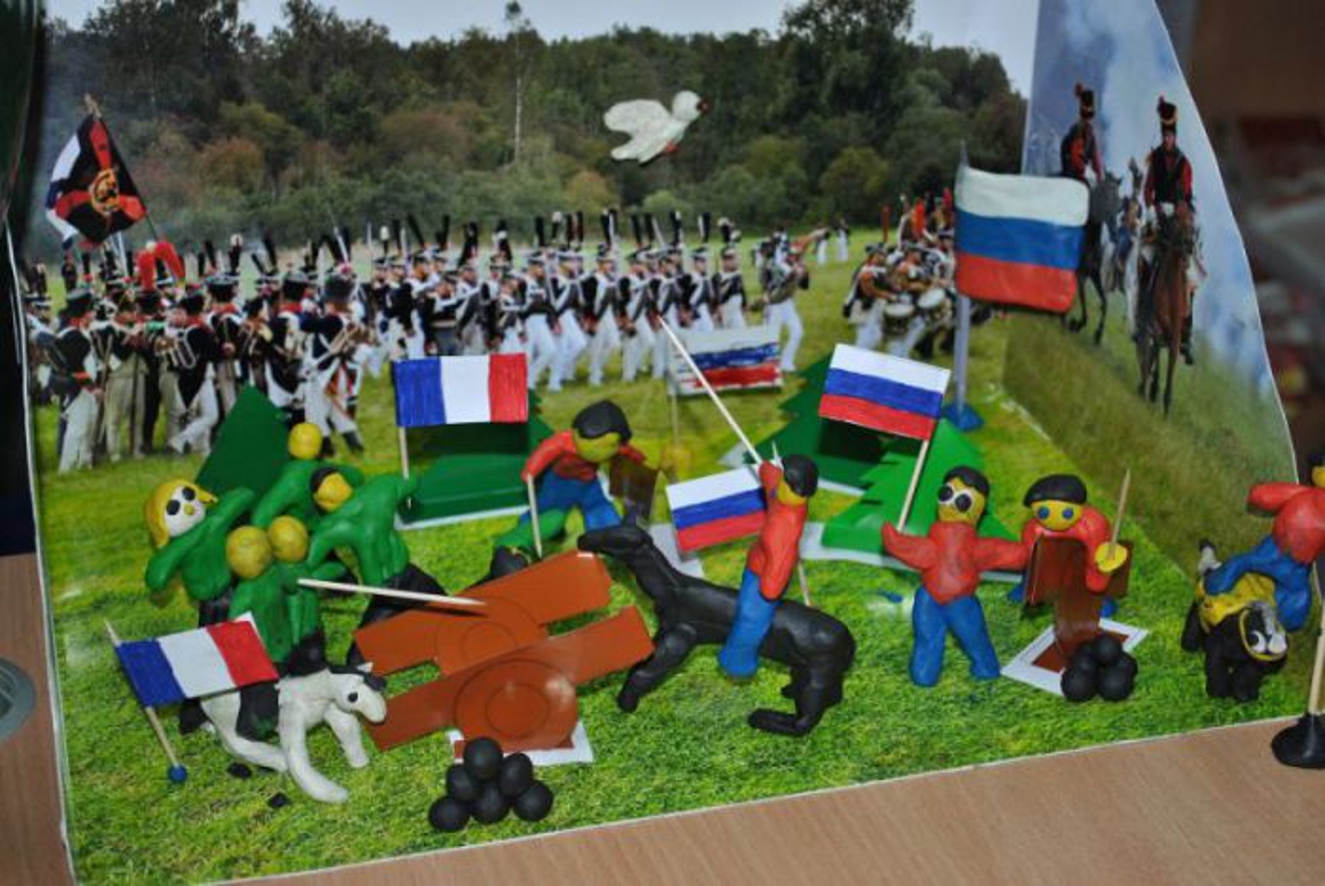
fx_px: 2210
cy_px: 443
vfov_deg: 22.7
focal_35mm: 60
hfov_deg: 33.4
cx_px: 662
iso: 200
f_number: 5.3
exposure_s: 1/60
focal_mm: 40
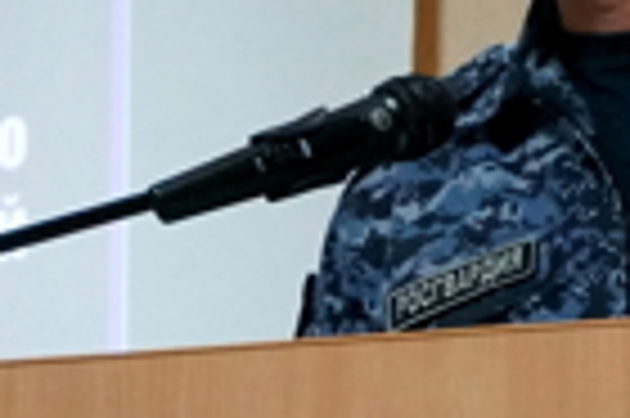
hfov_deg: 5.6
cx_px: -11
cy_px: 409
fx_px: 6467
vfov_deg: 3.7
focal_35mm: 370
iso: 6400
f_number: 5
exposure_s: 1/160
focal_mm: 46
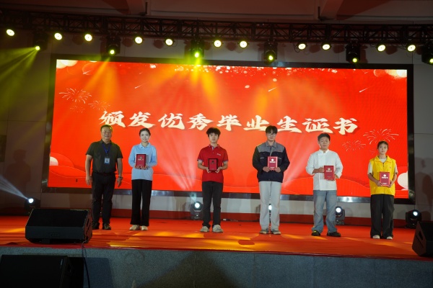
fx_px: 481
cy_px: 144
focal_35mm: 40
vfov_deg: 33.4
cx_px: 216
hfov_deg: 48.5
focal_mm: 40
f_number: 3.5
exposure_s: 1/250
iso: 250
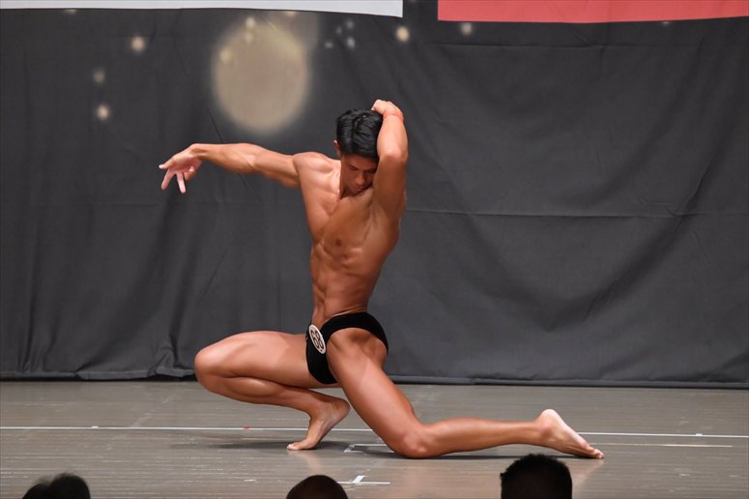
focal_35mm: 270
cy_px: 250
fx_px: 5615
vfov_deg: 5.1
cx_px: 374
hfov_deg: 7.6
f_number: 5.6
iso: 6400
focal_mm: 180
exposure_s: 1/400
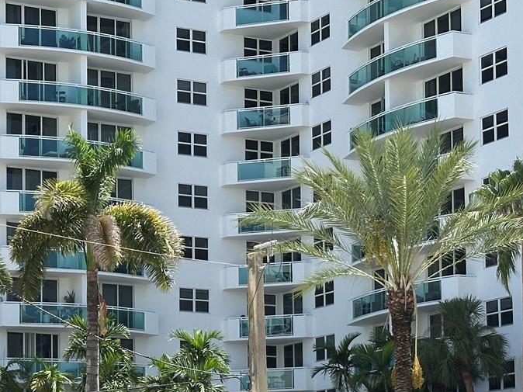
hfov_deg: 17.1
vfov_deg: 12.8
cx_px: 99
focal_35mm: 114
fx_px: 1722
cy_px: 383
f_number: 1.78
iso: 64
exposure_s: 1/3155
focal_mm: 6.86
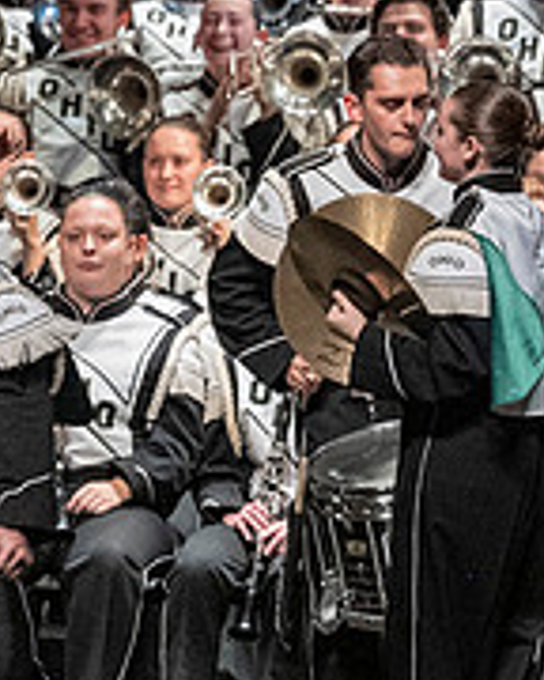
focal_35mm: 634
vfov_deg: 3.1
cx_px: -465
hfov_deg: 2.4
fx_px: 12759
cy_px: 348
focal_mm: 140
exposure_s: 1/500
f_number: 4
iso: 4000
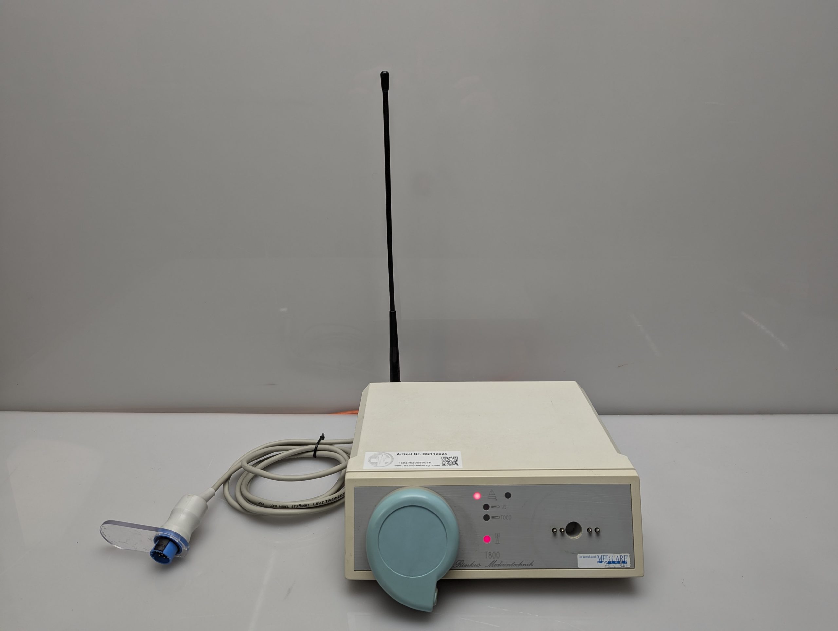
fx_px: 582
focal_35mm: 24
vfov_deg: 56.9
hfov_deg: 71.5
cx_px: 419
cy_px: 316
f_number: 1.85
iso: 63
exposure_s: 1/100
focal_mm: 6.81
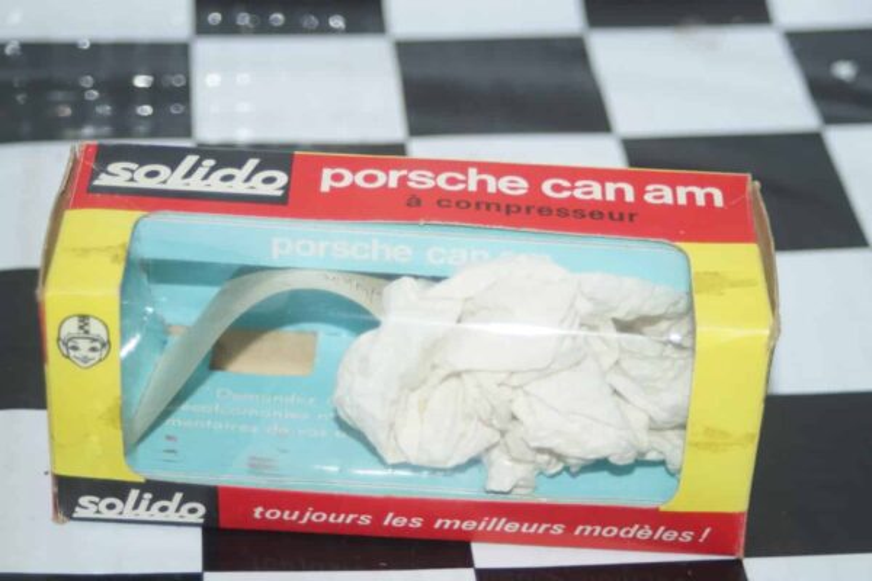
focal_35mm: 90
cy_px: 290
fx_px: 2180
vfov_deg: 15.2
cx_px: 436
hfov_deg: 22.6
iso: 500
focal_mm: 60
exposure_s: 1/100
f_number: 5.6
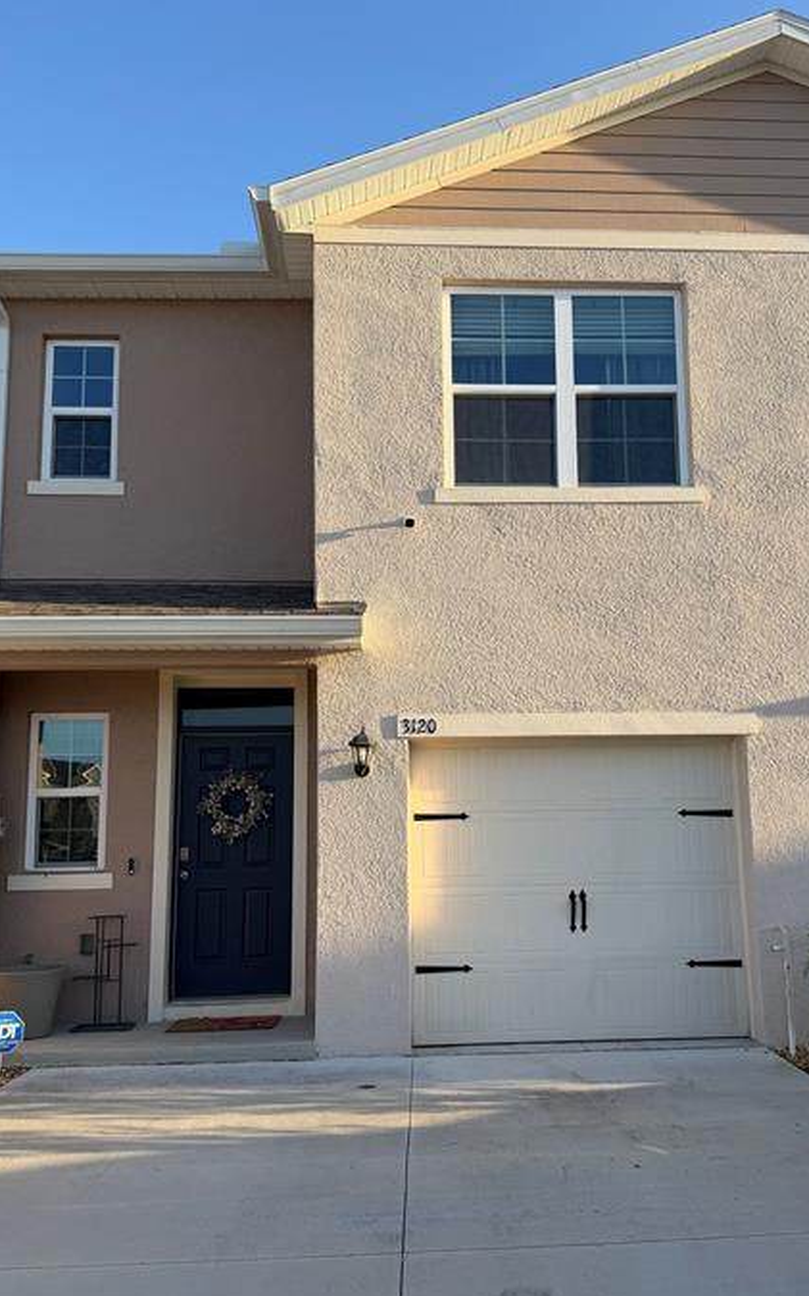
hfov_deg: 43.0
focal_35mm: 29
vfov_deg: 64.6
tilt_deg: +9.3
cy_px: 692
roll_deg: +0.9
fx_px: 1023
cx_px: 457
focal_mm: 6.76
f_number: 1.78
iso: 80
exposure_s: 1/1522
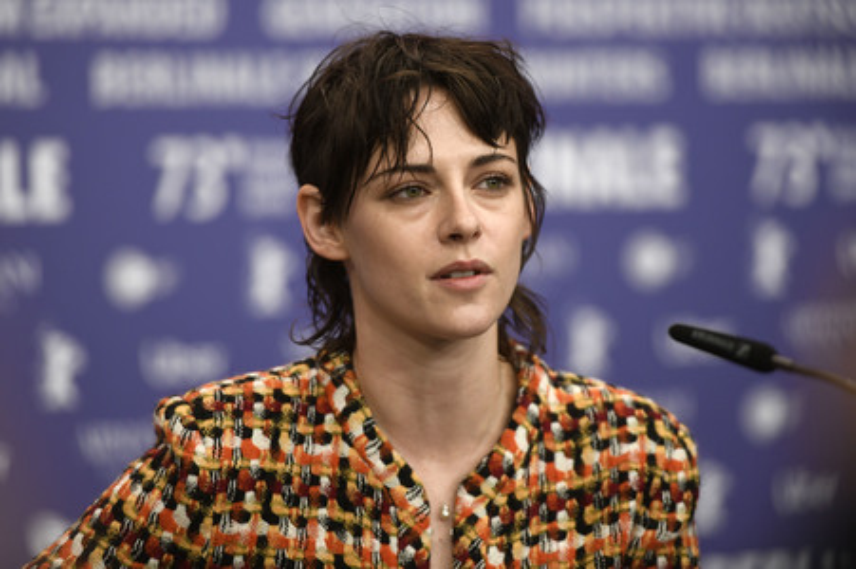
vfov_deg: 6.9
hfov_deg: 10.3
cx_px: 428
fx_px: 4752
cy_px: 284
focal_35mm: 200
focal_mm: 200
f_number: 3.2
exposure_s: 1/400
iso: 1000
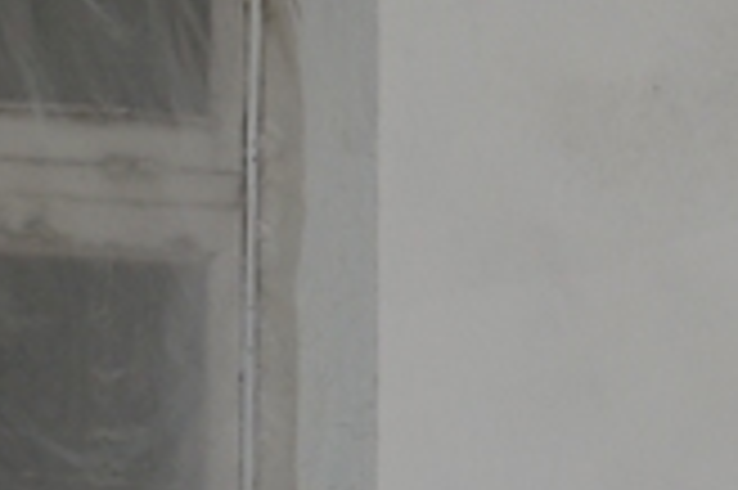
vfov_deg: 1.2
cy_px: 1594
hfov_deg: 1.8
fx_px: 23606
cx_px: 711
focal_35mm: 1153
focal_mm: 105
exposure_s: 1/250
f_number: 8
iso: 160
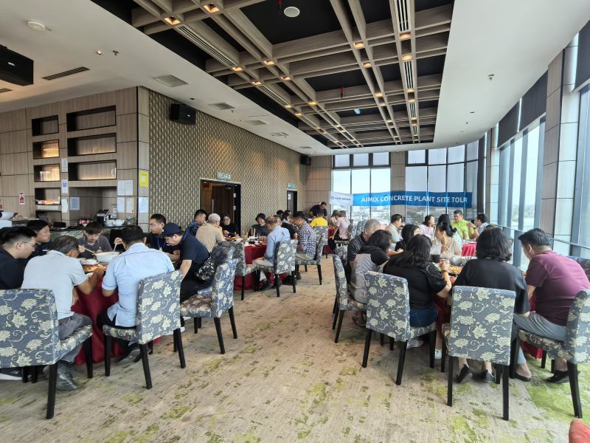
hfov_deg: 91.0
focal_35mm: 17
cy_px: 222
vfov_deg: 74.7
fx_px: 290
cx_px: 295
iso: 125
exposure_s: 1/100
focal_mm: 1.76
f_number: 2.2
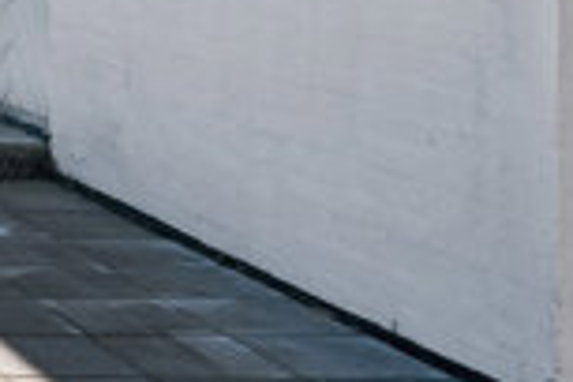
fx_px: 1751
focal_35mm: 110
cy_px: -197
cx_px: -693
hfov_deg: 14.3
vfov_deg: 11.9
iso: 50
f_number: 6.3
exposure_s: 1/160
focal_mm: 21
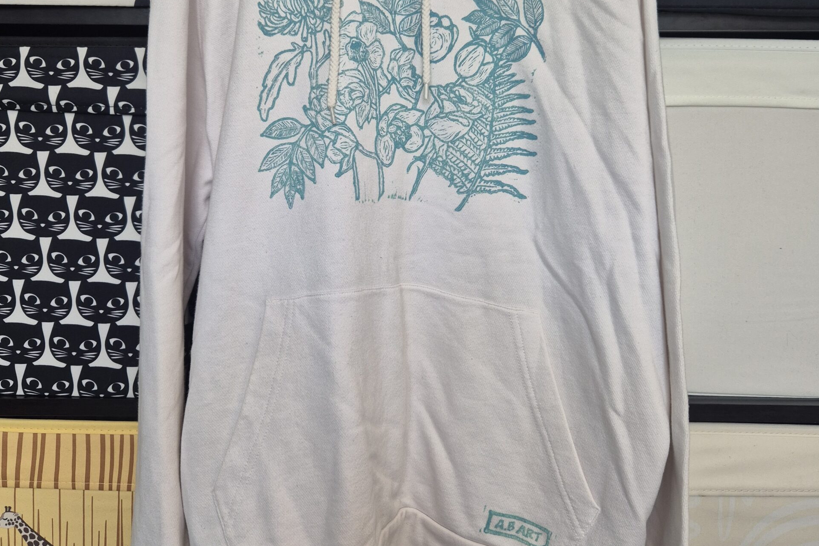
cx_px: 410
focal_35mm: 32
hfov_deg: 58.7
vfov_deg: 40.5
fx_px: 728
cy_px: 173
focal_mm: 5.4
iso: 160
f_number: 1.8
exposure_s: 1/100
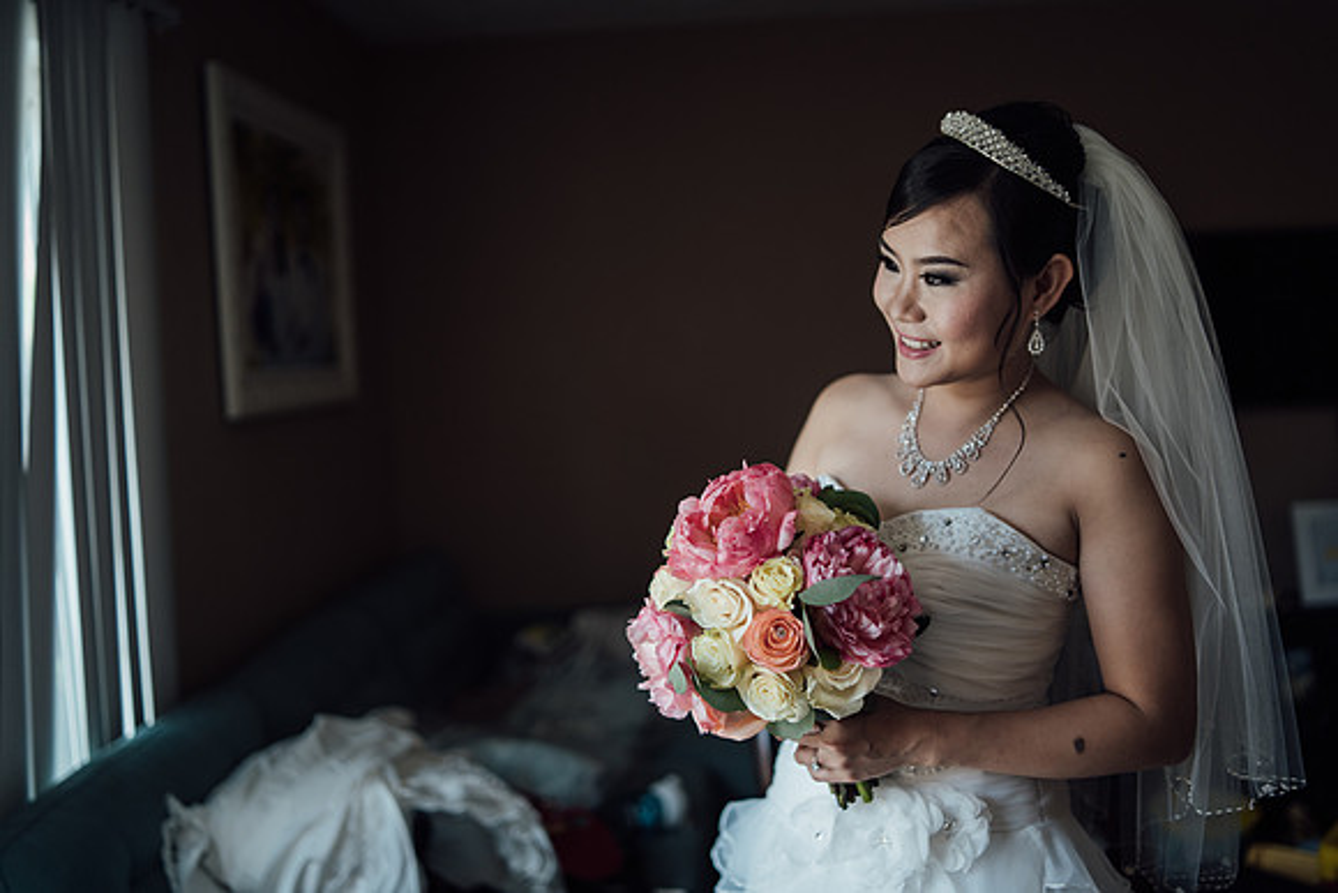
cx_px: 669
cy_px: 446
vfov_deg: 37.9
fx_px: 1301
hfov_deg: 54.4
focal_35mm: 35
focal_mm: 35
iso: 320
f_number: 1.4
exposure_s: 1/800
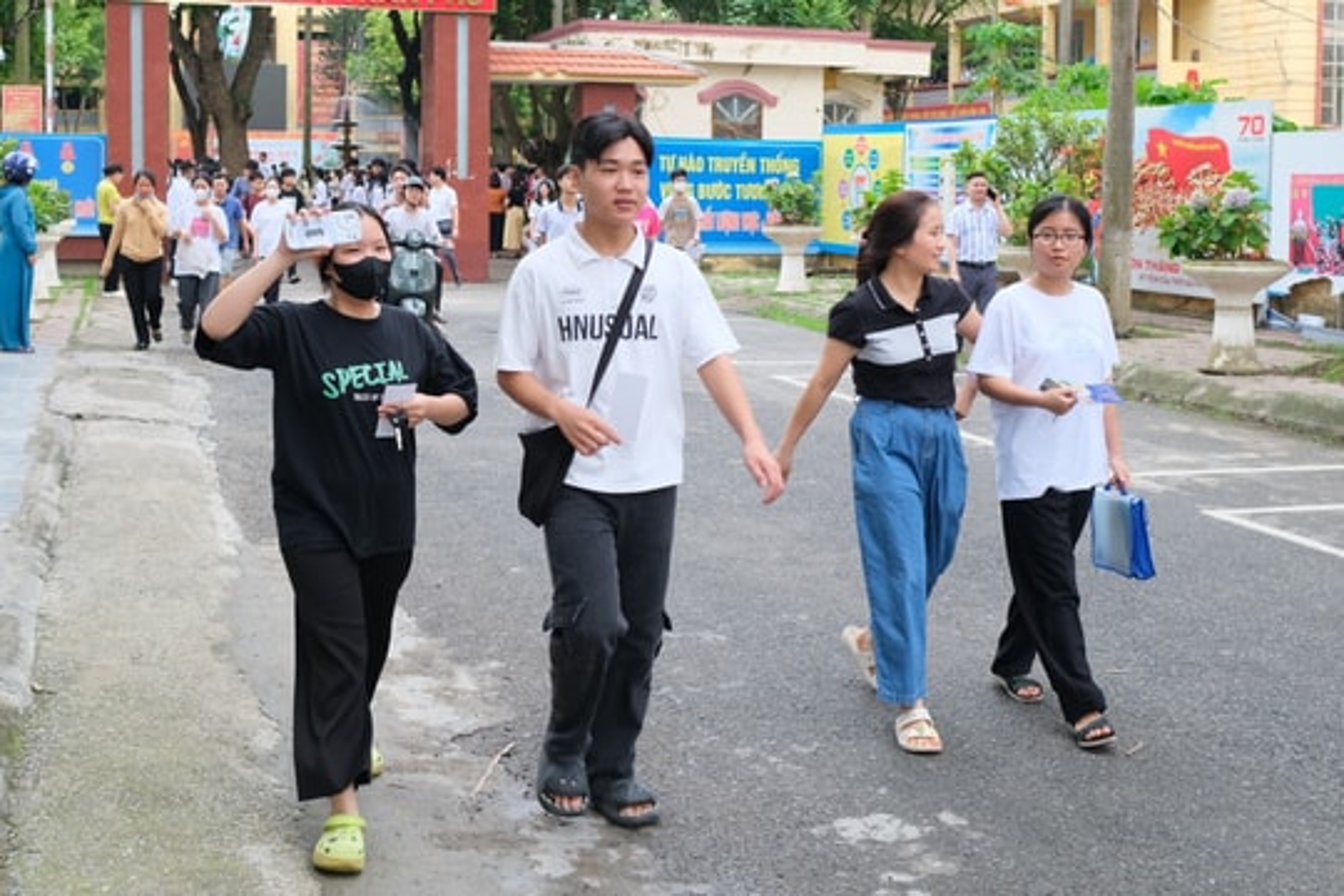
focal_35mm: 35
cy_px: 448
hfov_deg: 54.4
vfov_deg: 37.9
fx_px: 1307
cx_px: 672
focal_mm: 23
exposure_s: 1/200
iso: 320
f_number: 3.6
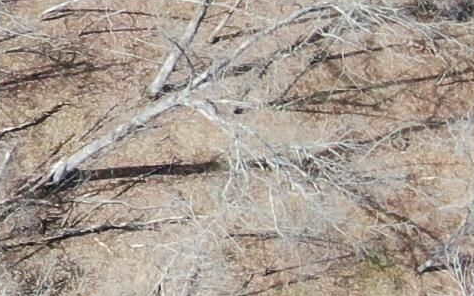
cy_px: -81
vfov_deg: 6.3
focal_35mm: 208
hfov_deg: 9.1
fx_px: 2686
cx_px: -658
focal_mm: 5.33
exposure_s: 1/400
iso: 100
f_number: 3.1
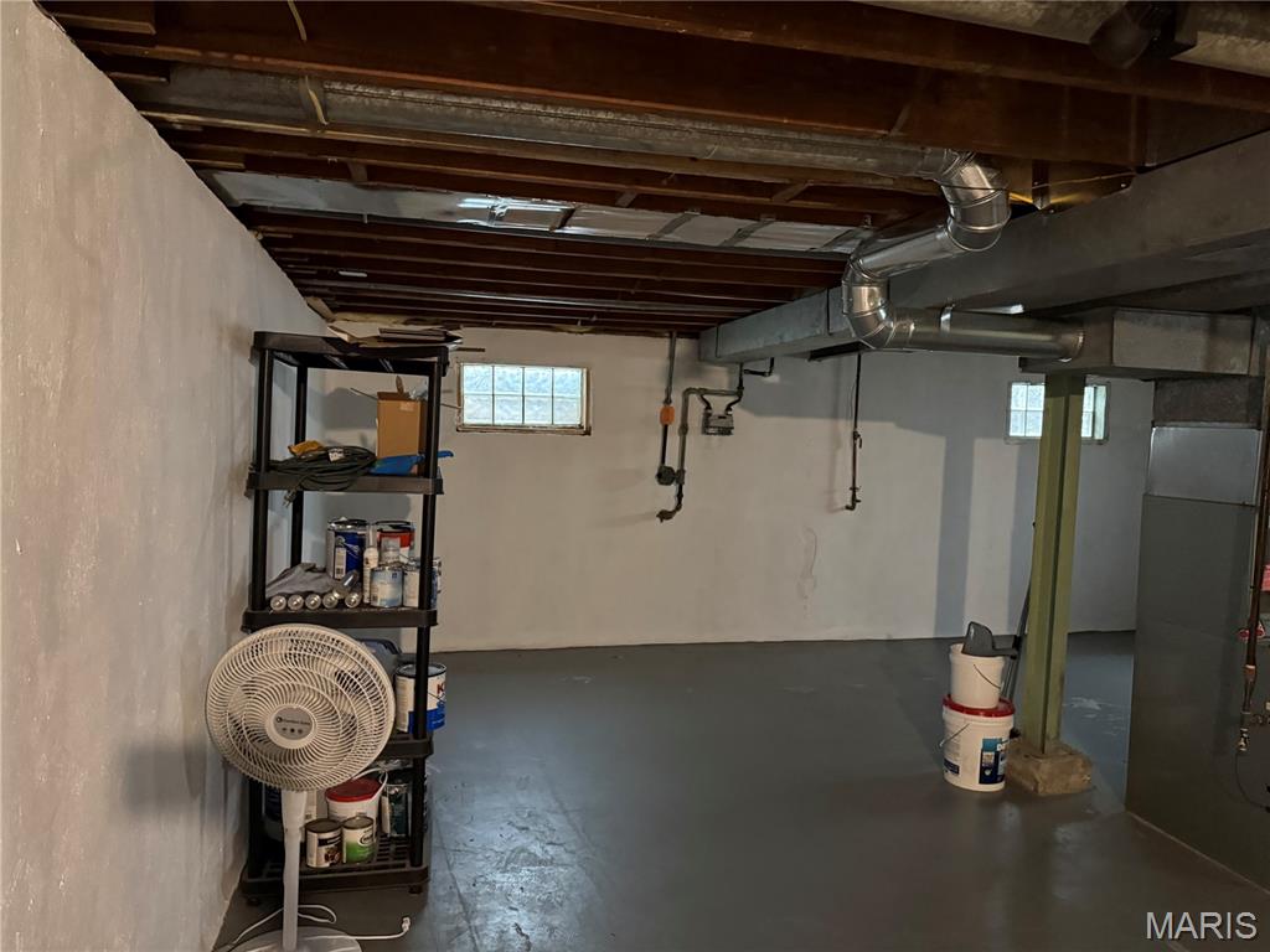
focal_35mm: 24
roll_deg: -1.1
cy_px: 476
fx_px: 881
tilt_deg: -2.4
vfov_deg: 56.8
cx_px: 635
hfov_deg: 71.6
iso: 1000
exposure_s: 1/30
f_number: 1.78
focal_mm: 6.76
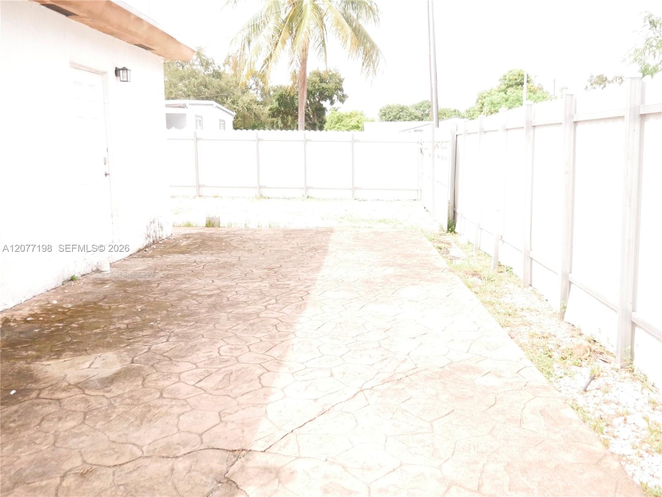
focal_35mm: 34
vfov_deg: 41.8
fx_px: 650
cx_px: 331
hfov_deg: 53.9
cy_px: 248
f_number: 4
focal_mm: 17
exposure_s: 1/4000
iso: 3200
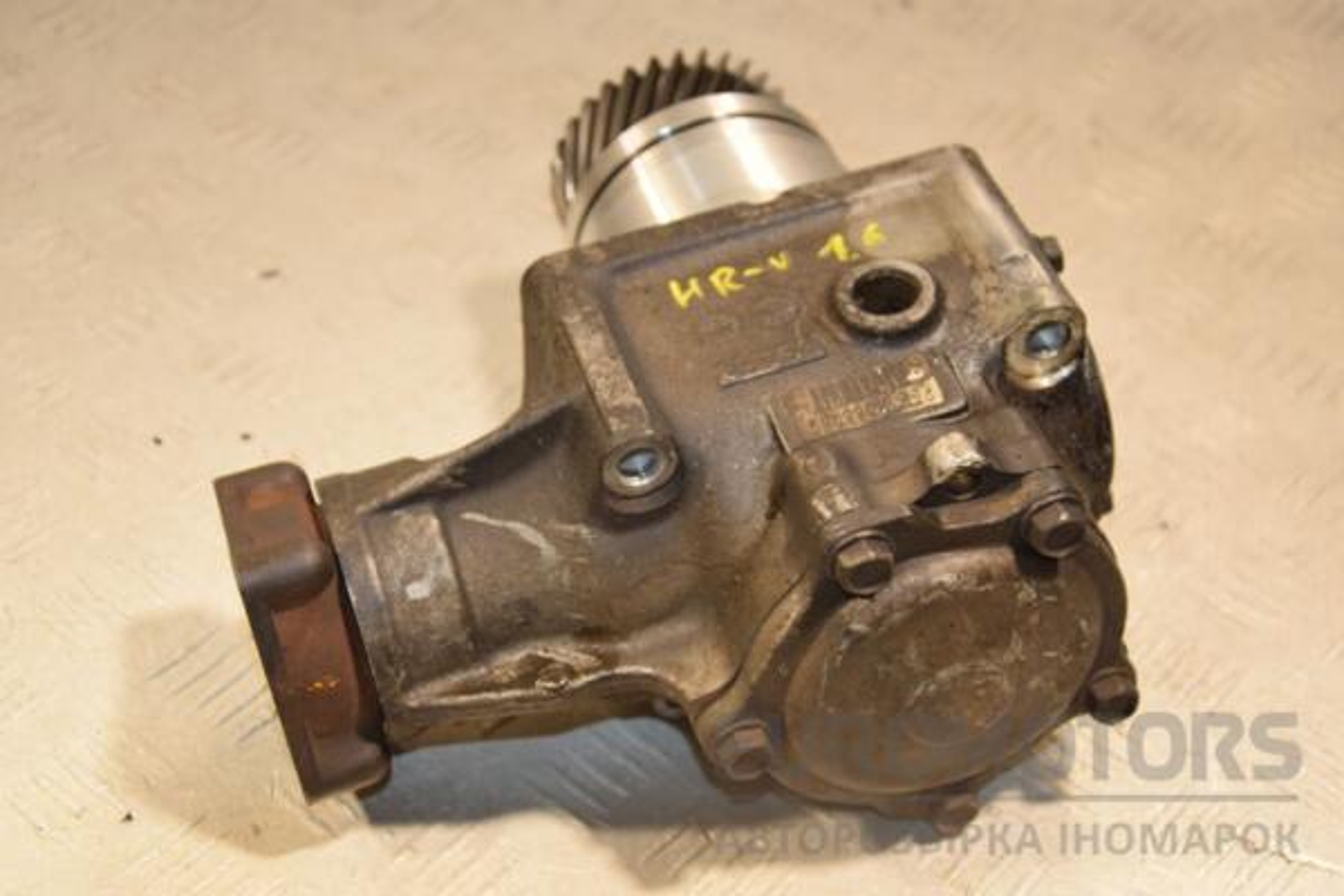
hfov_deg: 28.1
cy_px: 448
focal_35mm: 72
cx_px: 672
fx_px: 2688
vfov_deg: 18.9
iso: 800
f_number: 4.8
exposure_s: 1/200
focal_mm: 48
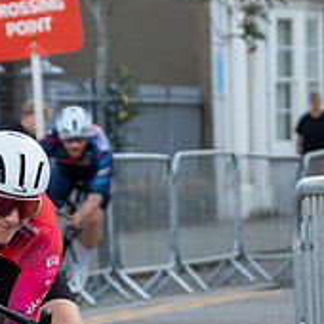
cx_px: 68
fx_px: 4405
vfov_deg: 4.2
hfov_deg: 4.2
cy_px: 410
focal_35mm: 416
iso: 500
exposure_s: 1/800
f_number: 3.2
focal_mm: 70
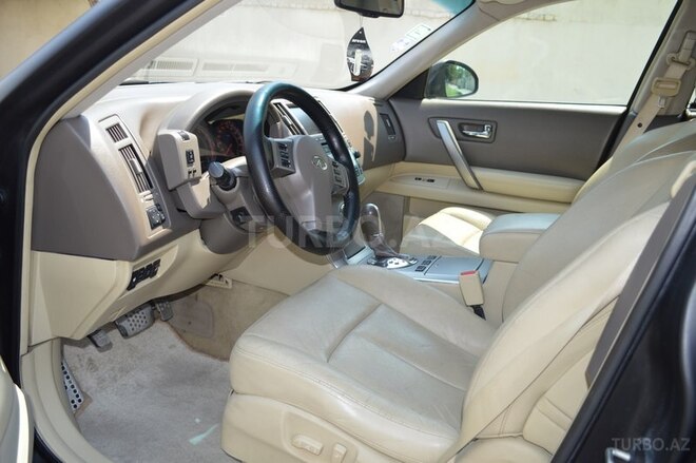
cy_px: 232
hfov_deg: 67.4
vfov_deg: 47.9
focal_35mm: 27
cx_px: 348
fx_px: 522
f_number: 4
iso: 100
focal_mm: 18
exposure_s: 1/160
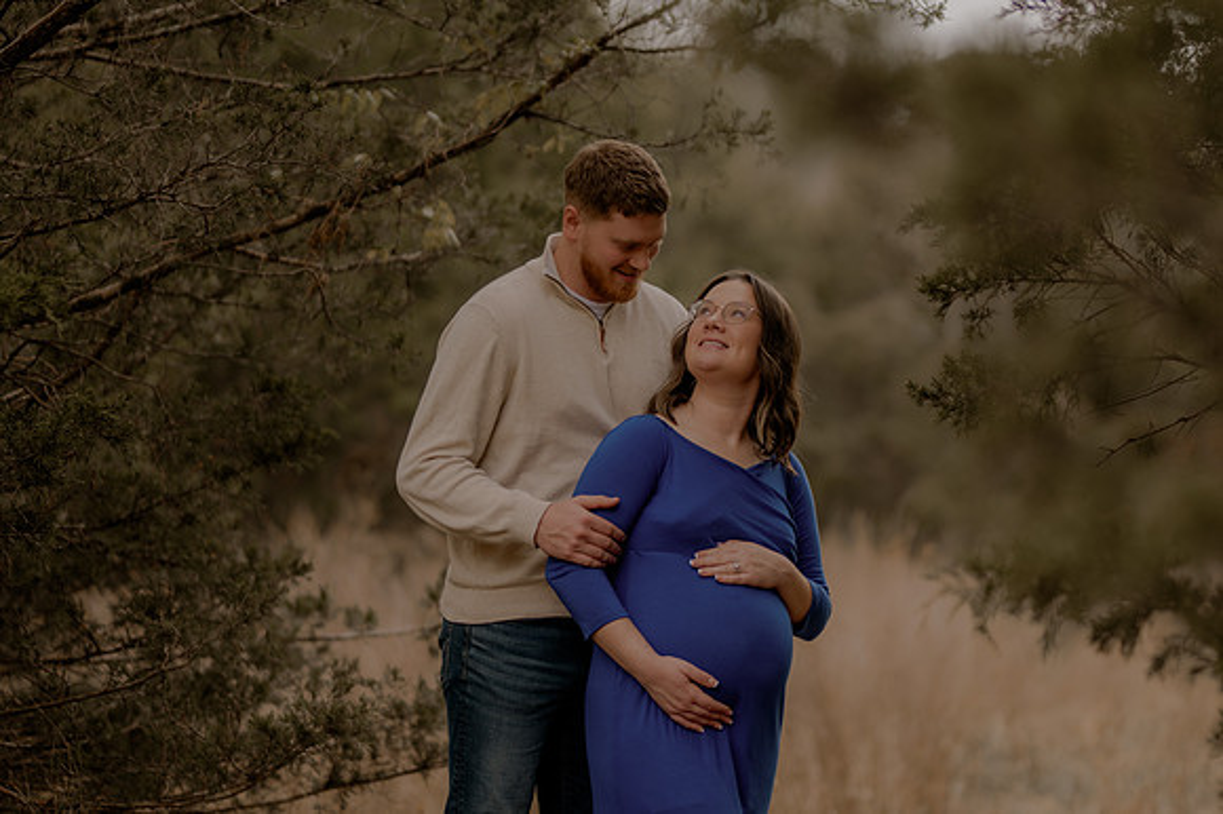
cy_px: 407
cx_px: 612
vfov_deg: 10.8
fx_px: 4312
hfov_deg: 16.1
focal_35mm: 127
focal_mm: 85
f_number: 1.4
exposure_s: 1/1250
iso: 200
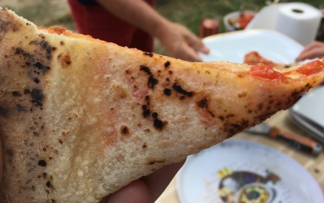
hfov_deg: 46.9
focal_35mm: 42
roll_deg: -1.2
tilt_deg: -32.7
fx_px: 371
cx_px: 132
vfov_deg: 30.5
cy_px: 80
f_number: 2.2
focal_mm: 4.15
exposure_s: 1/286
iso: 25
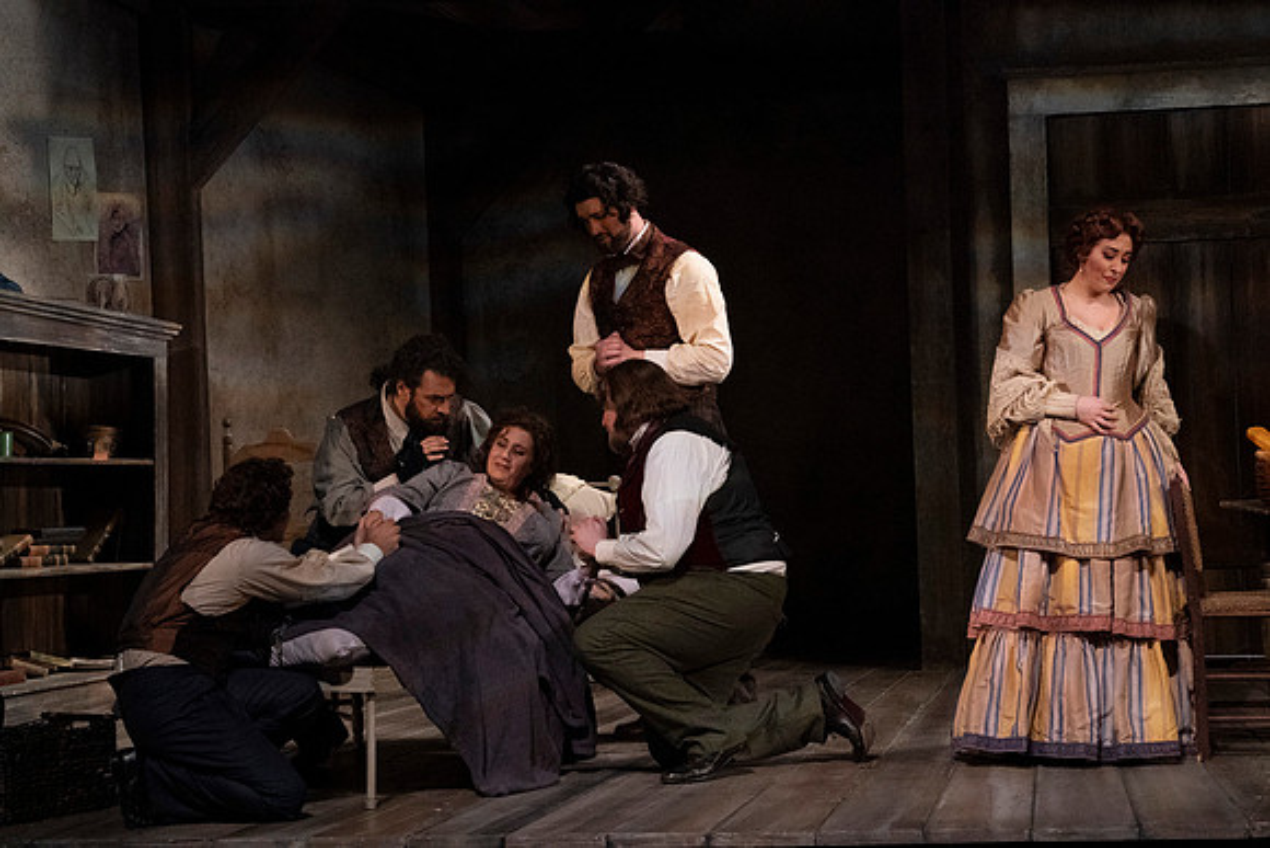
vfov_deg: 7.2
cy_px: 424
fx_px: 6739
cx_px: 635
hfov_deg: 10.8
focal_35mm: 191
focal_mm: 191
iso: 16000
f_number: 13
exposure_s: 1/320
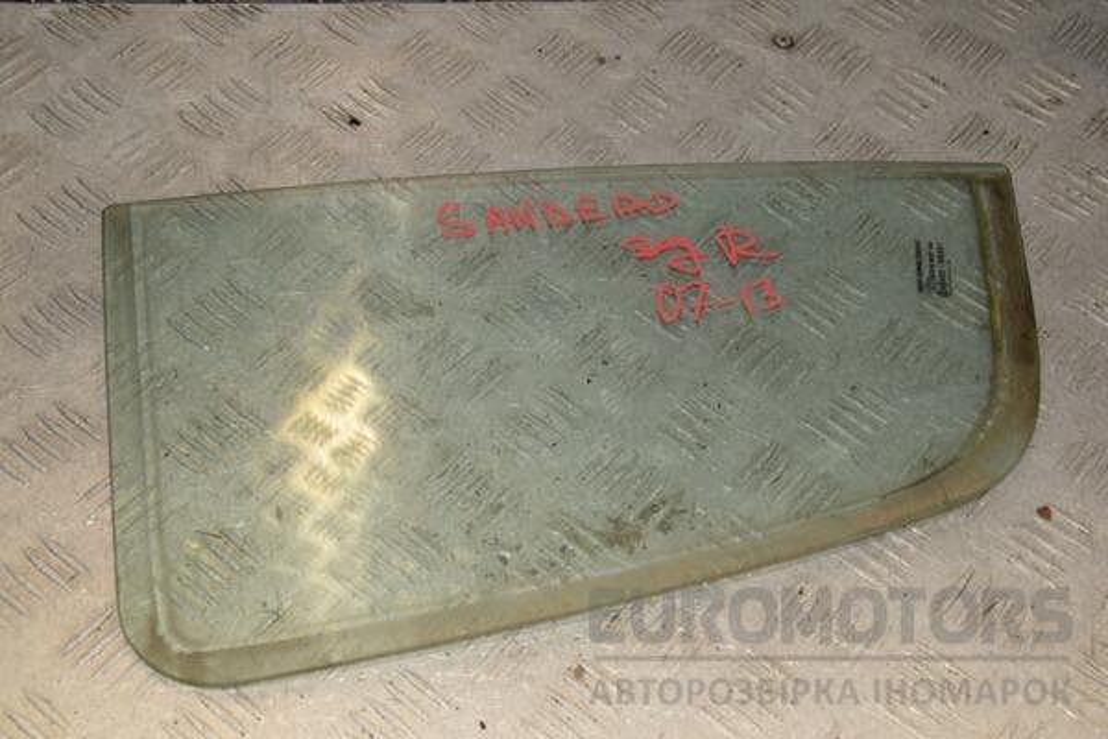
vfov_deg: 23.8
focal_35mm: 57
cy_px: 370
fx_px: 1754
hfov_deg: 35.1
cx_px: 554
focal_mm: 38
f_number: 8
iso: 800
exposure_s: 1/200
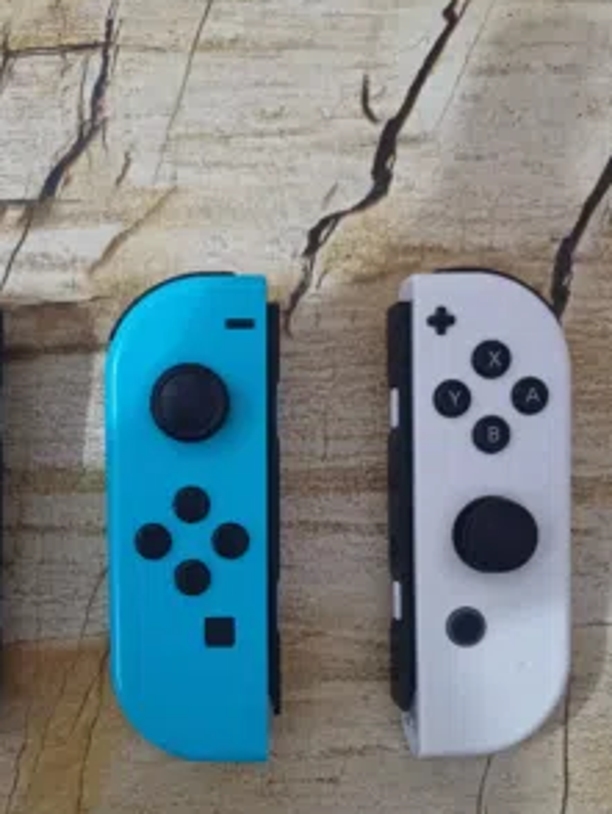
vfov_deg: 52.9
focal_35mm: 34
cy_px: 540
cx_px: 205
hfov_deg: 41.3
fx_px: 800
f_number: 1.8
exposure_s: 1/14.3
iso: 1600
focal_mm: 4.65
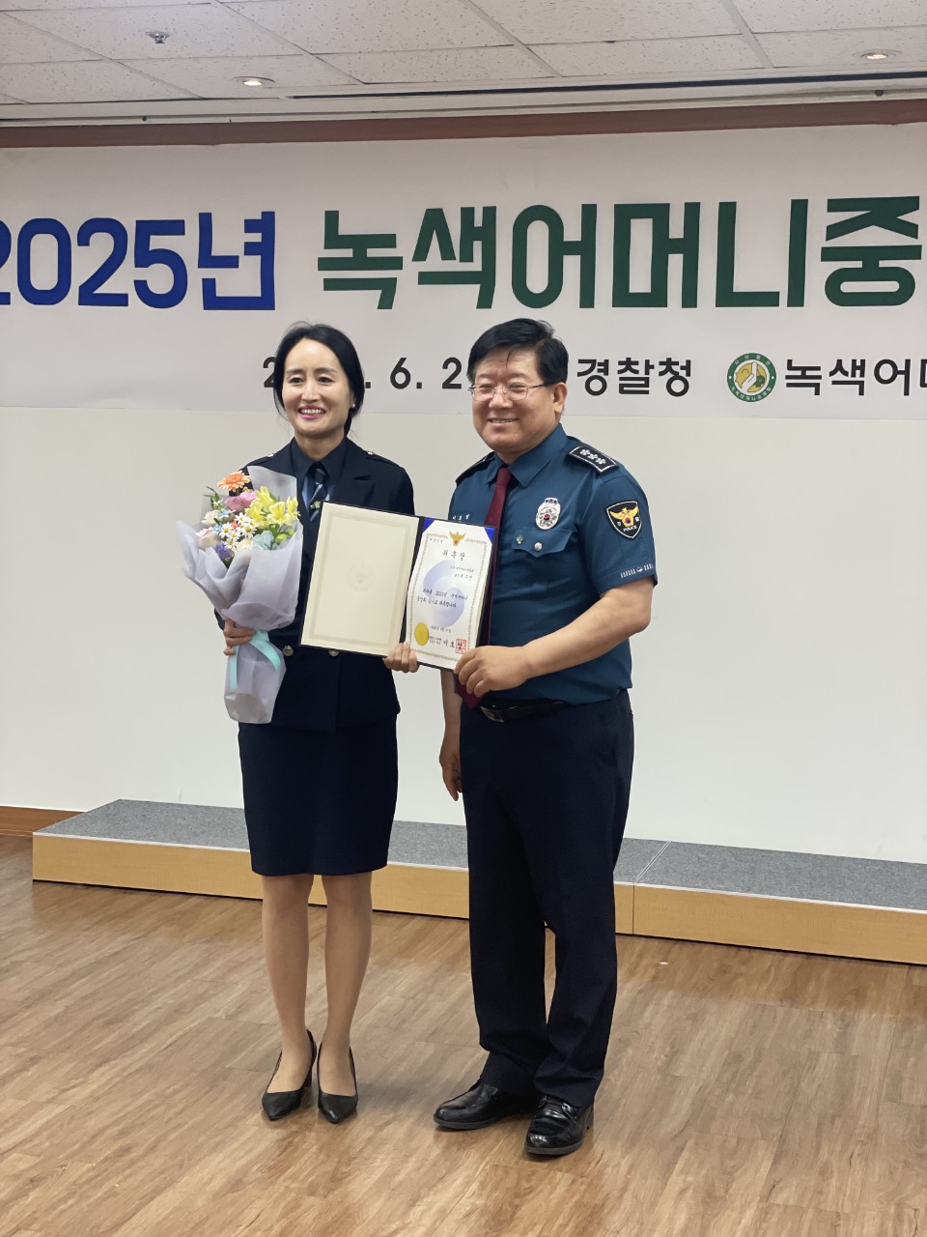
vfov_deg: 36.8
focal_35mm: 52
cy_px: 618
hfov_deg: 28.0
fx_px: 1857
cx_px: 464
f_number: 2
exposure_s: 1/120
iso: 200
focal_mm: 6
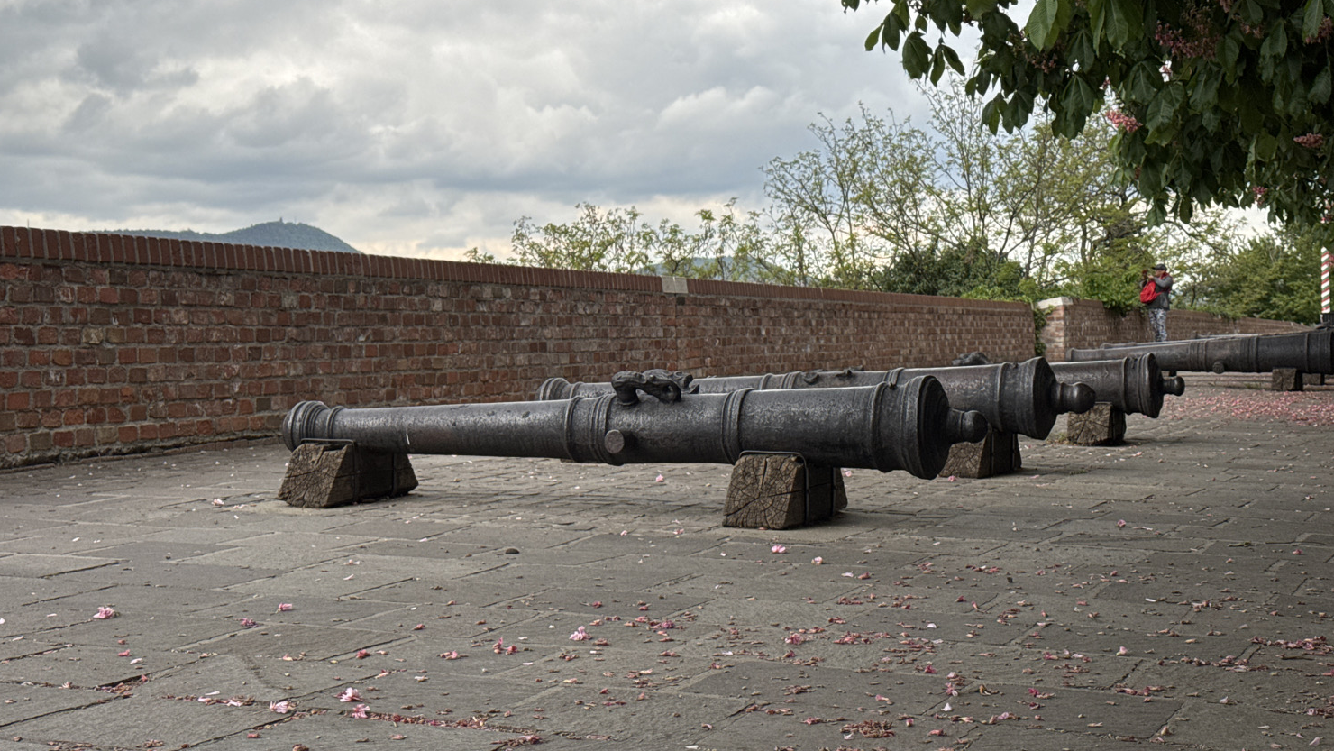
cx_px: 672
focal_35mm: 53
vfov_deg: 22.6
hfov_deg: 39.2
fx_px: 1875
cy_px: 342
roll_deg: +1.3
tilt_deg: +0.8
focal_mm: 6.76
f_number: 1.78
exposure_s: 1/2959
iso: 64
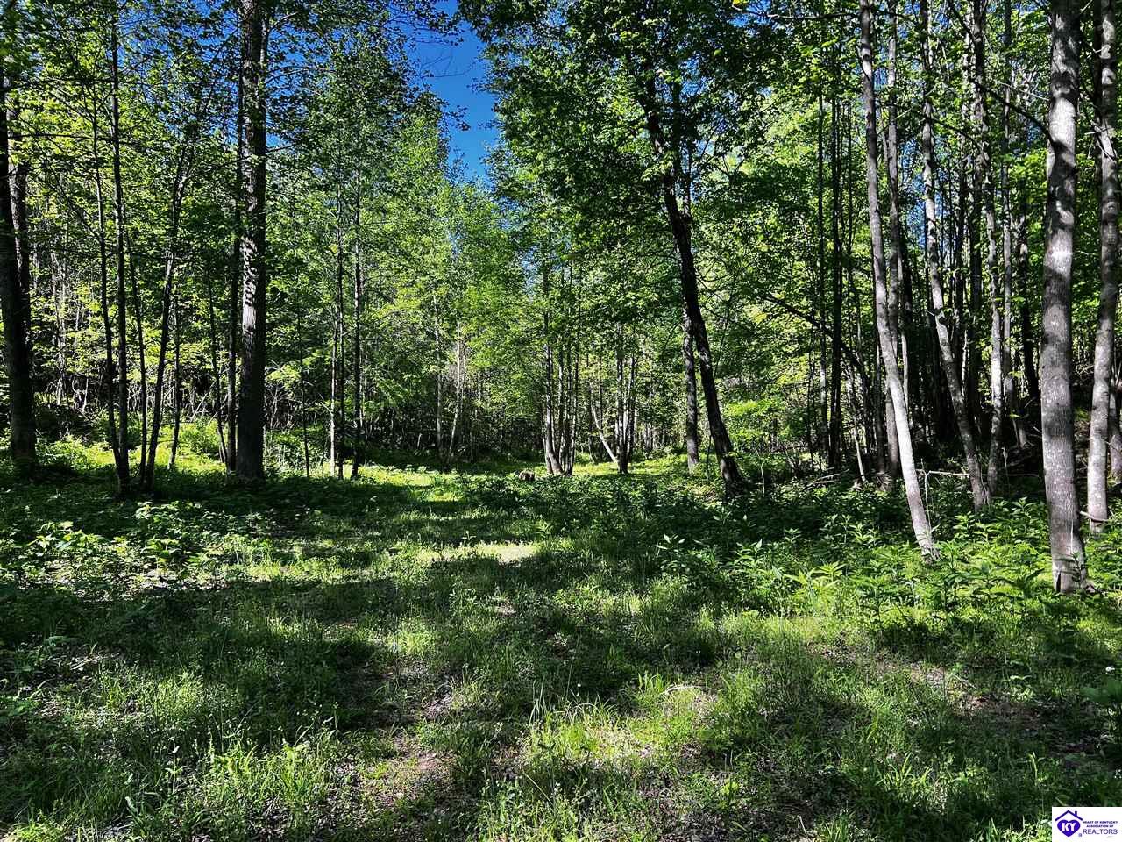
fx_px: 843
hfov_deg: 67.3
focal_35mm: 26
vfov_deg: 53.1
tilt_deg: +0.0
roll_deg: +0.4
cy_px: 421
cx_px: 561
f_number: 1.5
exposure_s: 1/418
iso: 50
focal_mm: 5.7
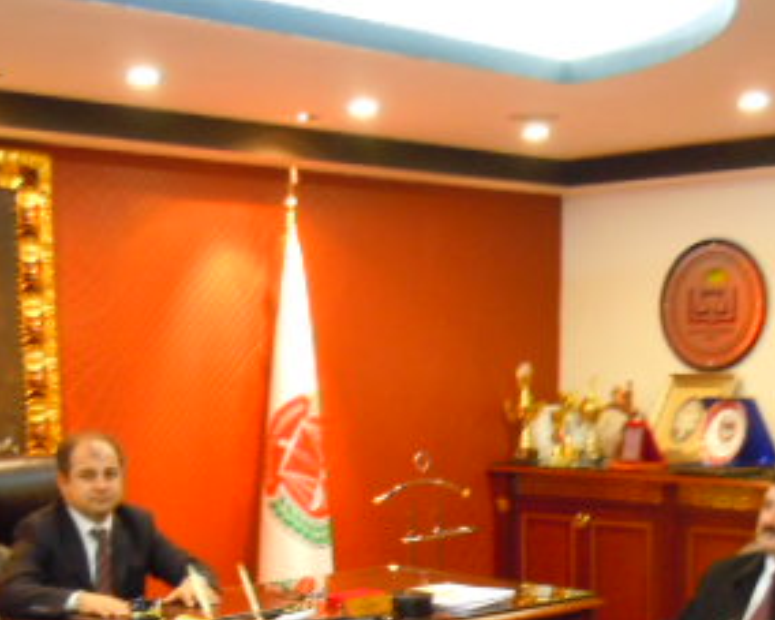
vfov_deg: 22.3
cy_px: 609
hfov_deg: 28.7
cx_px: 450
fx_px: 1513
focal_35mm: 66
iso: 400
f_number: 3.5
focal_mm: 5.4
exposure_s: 1/4
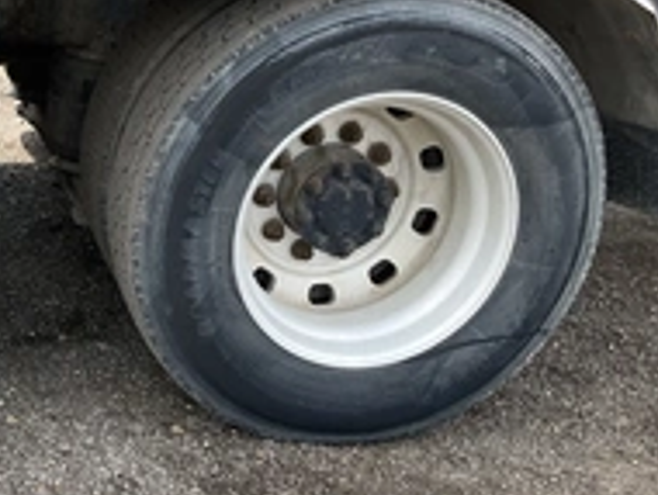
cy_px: 208
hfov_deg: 29.9
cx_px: 35
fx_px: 1161
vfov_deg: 24.1
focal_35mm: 61
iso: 25
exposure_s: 1/450
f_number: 1.8
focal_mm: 3
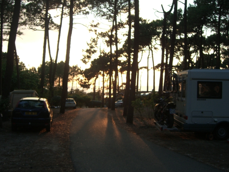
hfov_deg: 49.0
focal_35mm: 38
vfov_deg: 37.7
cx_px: 114
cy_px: 86
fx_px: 251
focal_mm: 7.9
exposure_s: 1/200
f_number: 2.8
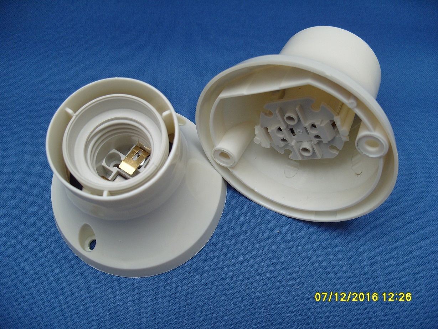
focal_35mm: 35
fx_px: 443
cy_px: 164
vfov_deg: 40.7
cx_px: 219
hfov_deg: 52.6
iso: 100
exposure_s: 1/45
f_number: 2.8
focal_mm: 7.8
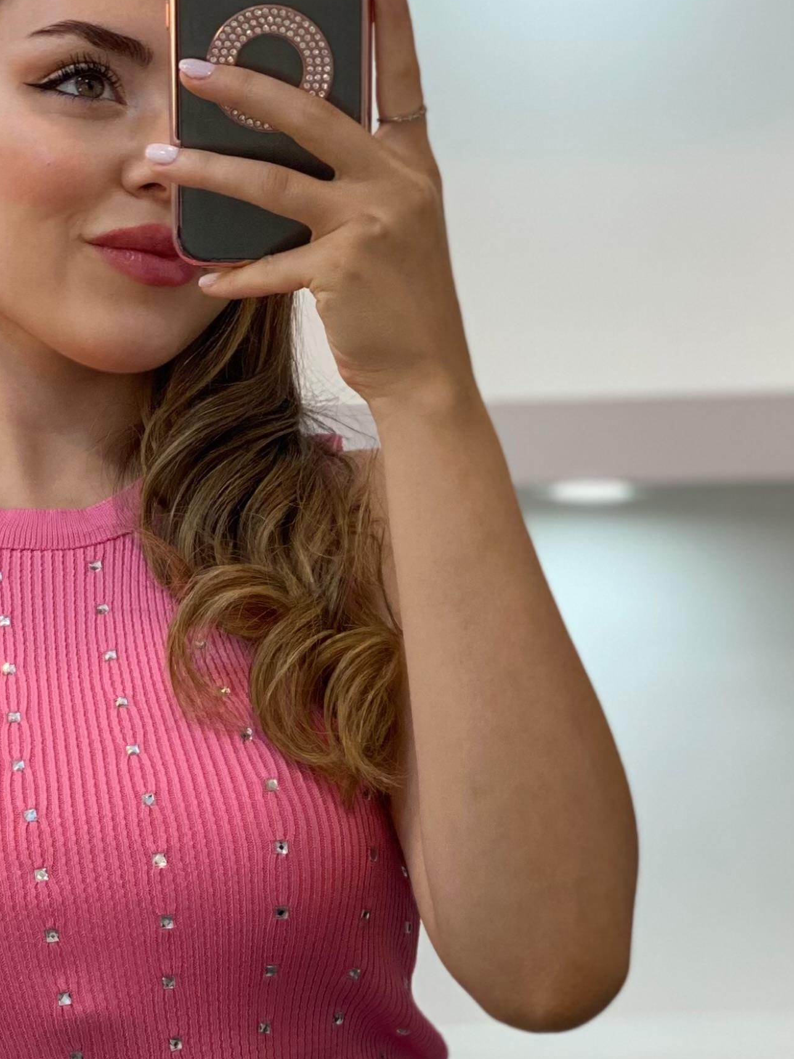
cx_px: 258
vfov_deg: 16.1
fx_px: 3732
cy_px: 711
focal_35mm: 122
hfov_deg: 12.1
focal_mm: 6
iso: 100
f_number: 2
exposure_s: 1/122
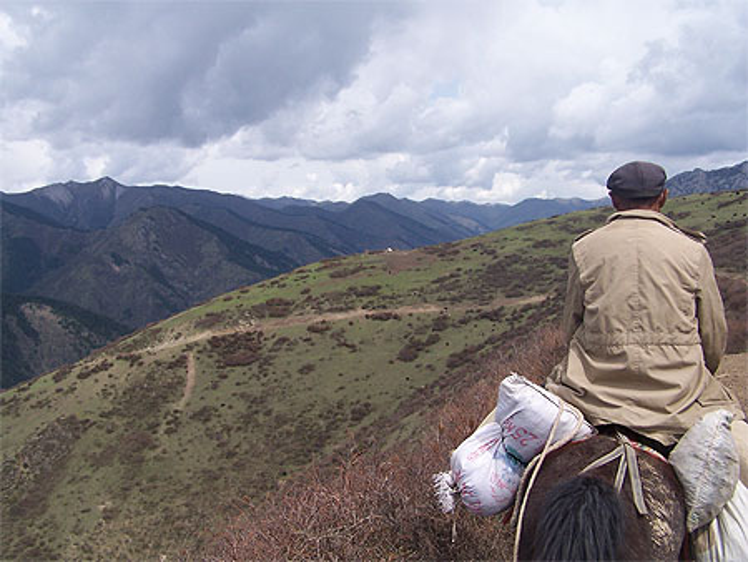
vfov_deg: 37.8
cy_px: 281
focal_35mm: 38
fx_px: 822
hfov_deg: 49.0
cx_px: 374
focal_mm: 6.3
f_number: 4
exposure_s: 1/500
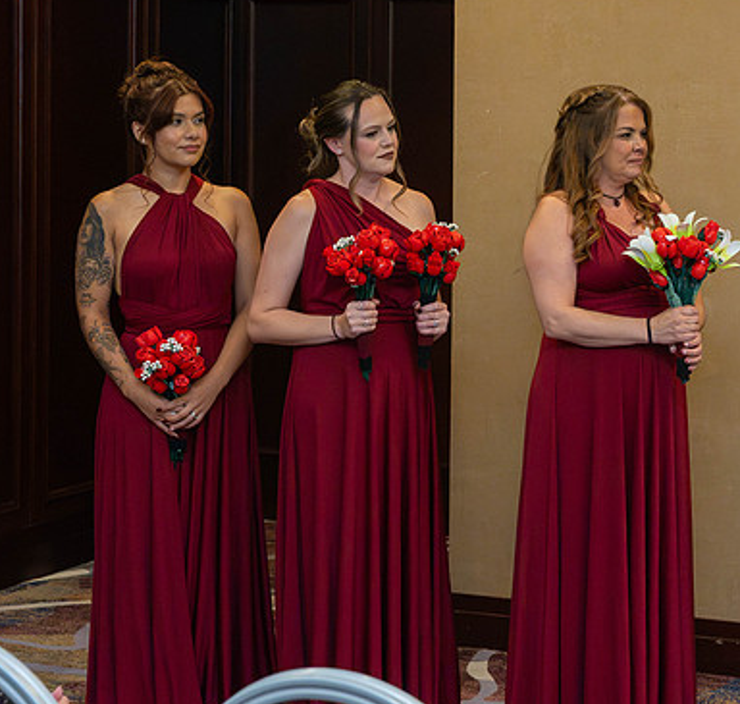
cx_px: 649
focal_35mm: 83
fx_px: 1958
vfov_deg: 20.2
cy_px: 194
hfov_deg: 21.0
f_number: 4
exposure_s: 1/250
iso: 2500
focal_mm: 28.5
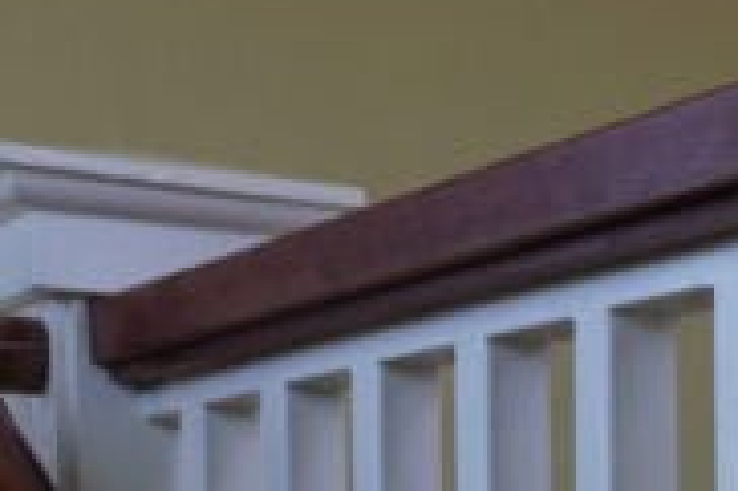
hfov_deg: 13.5
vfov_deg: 9.5
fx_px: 2765
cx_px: 1362
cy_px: 939
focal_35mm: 135
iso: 200
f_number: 4
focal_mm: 16
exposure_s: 1/160
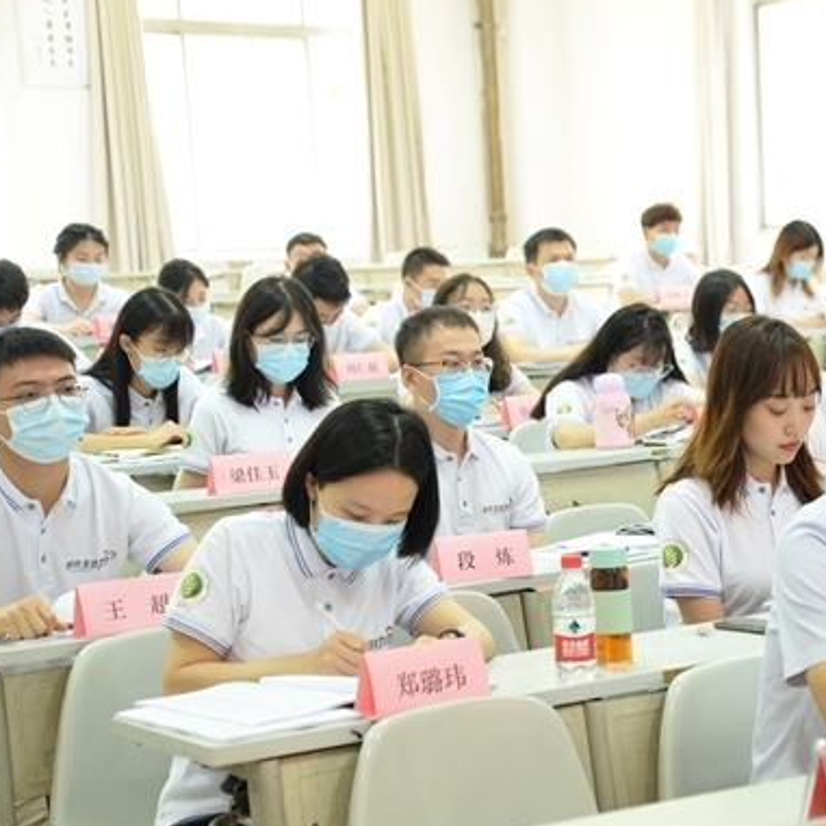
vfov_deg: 20.9
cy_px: 415
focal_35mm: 83
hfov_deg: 20.7
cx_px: 622
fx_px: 2241
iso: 2200
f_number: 4.5
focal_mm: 62
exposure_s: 1/60
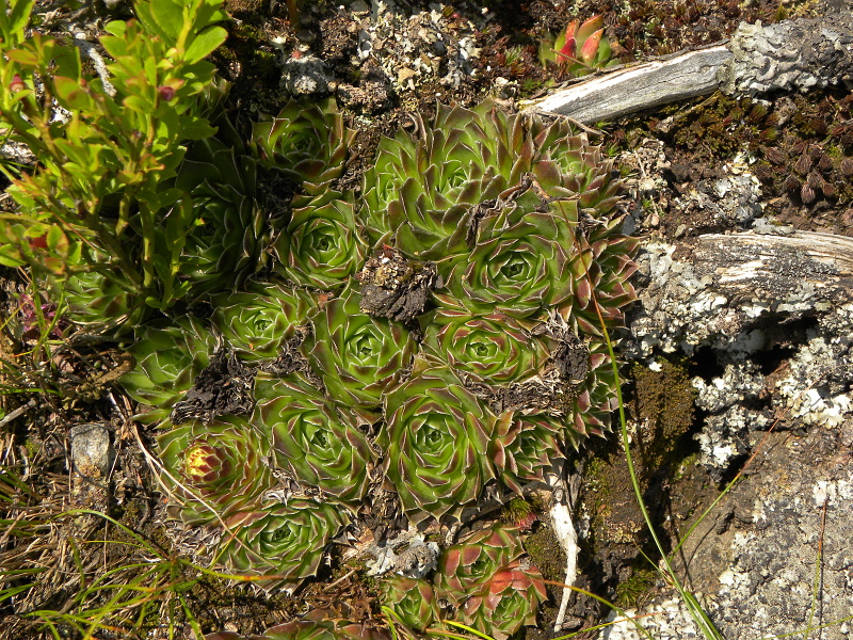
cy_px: 320
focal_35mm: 66
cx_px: 426
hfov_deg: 29.4
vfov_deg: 22.3
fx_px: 1626
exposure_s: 1/640
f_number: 4
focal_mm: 11.8
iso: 100
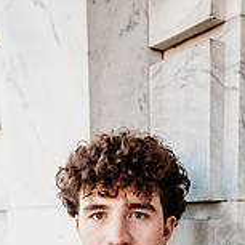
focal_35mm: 60
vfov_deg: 25.2
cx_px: 128
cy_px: 307
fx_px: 480
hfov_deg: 28.6
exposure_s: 1/320
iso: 320
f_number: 2
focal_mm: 24
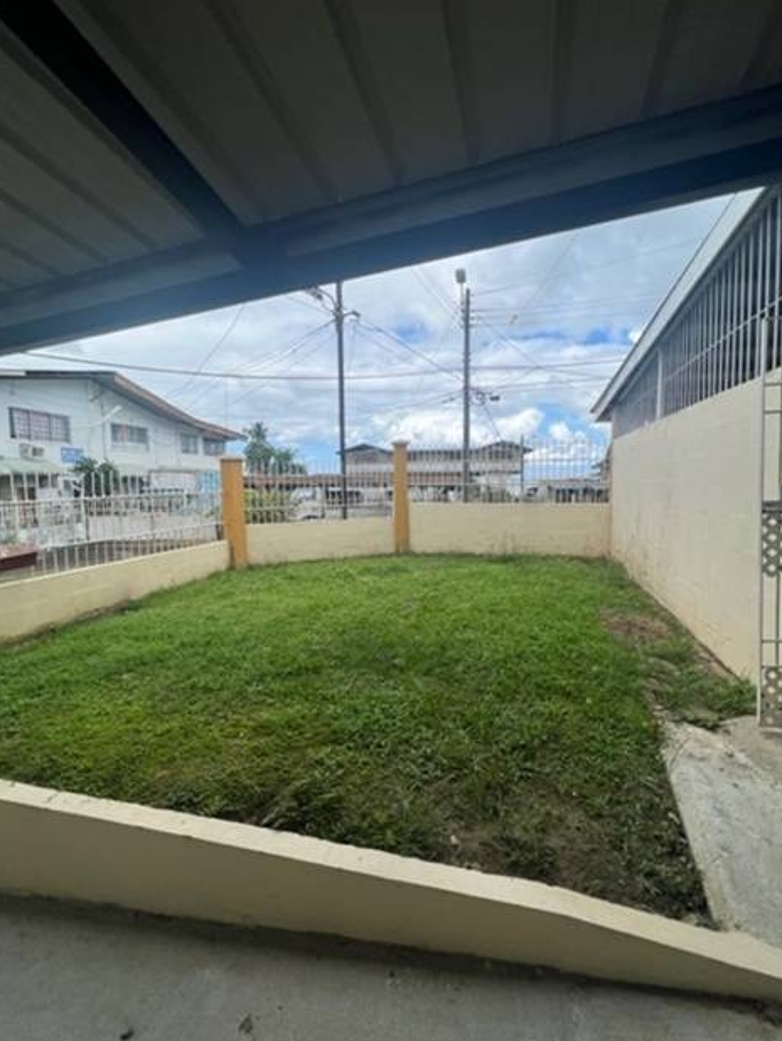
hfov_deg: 85.7
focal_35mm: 14
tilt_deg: -3.8
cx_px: 388
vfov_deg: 102.0
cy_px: 520
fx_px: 421
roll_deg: +1.4
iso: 32
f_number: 1.8
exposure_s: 1/1908
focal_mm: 1.57
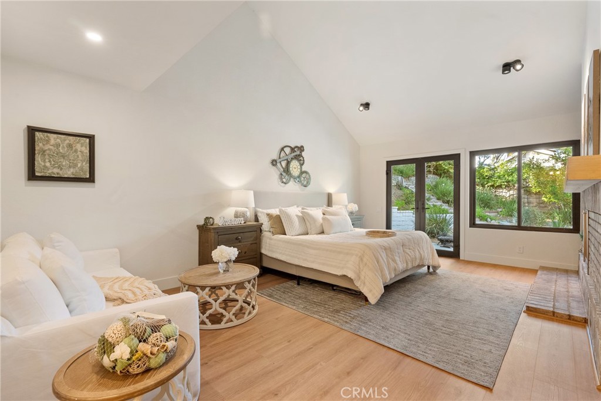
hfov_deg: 96.7
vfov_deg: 73.8
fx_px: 267
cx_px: 300
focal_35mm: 16
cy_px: 200
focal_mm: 16
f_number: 9
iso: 320
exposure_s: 1/10
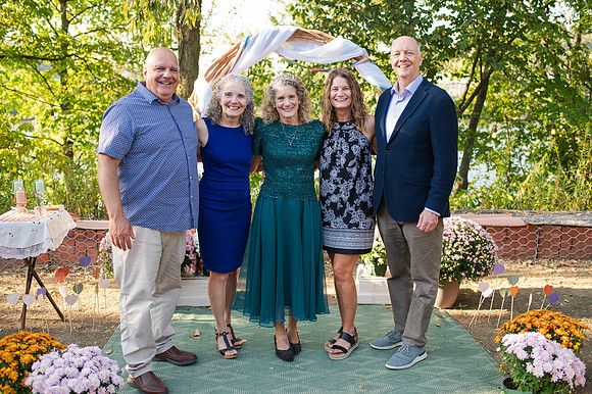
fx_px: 598
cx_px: 308
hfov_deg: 52.7
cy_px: 189
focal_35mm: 36
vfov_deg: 36.5
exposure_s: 1/640
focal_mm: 35
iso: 560
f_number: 3.2
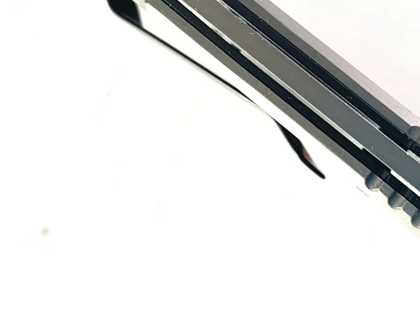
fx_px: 655
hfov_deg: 35.0
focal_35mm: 54
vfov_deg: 26.9
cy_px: 113
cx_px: 300
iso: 50
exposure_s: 1/121
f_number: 1.8
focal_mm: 4.25
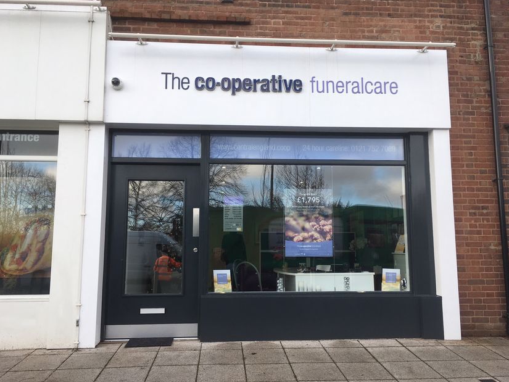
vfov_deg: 46.8
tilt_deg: +6.8
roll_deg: +0.5
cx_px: 253
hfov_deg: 60.0
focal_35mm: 30
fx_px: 441
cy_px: 195
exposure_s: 1/207
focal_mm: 4.15
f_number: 2.2
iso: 25
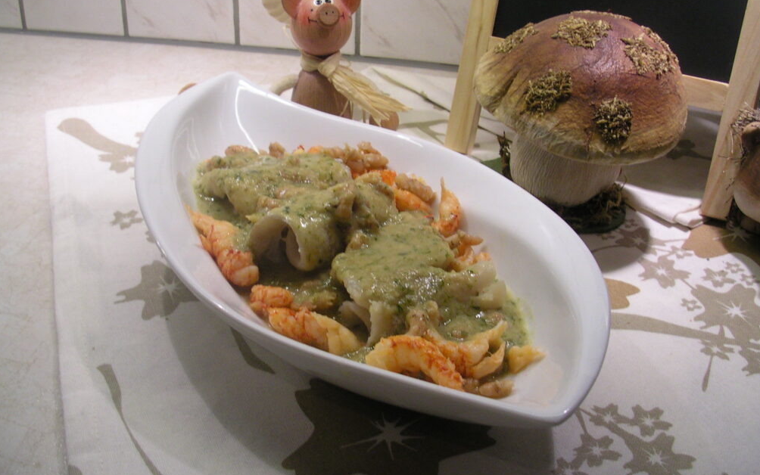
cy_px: 243
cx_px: 384
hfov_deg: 49.3
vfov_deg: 32.0
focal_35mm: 40
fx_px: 829
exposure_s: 1/30.2
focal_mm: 5.6
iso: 100
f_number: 2.7
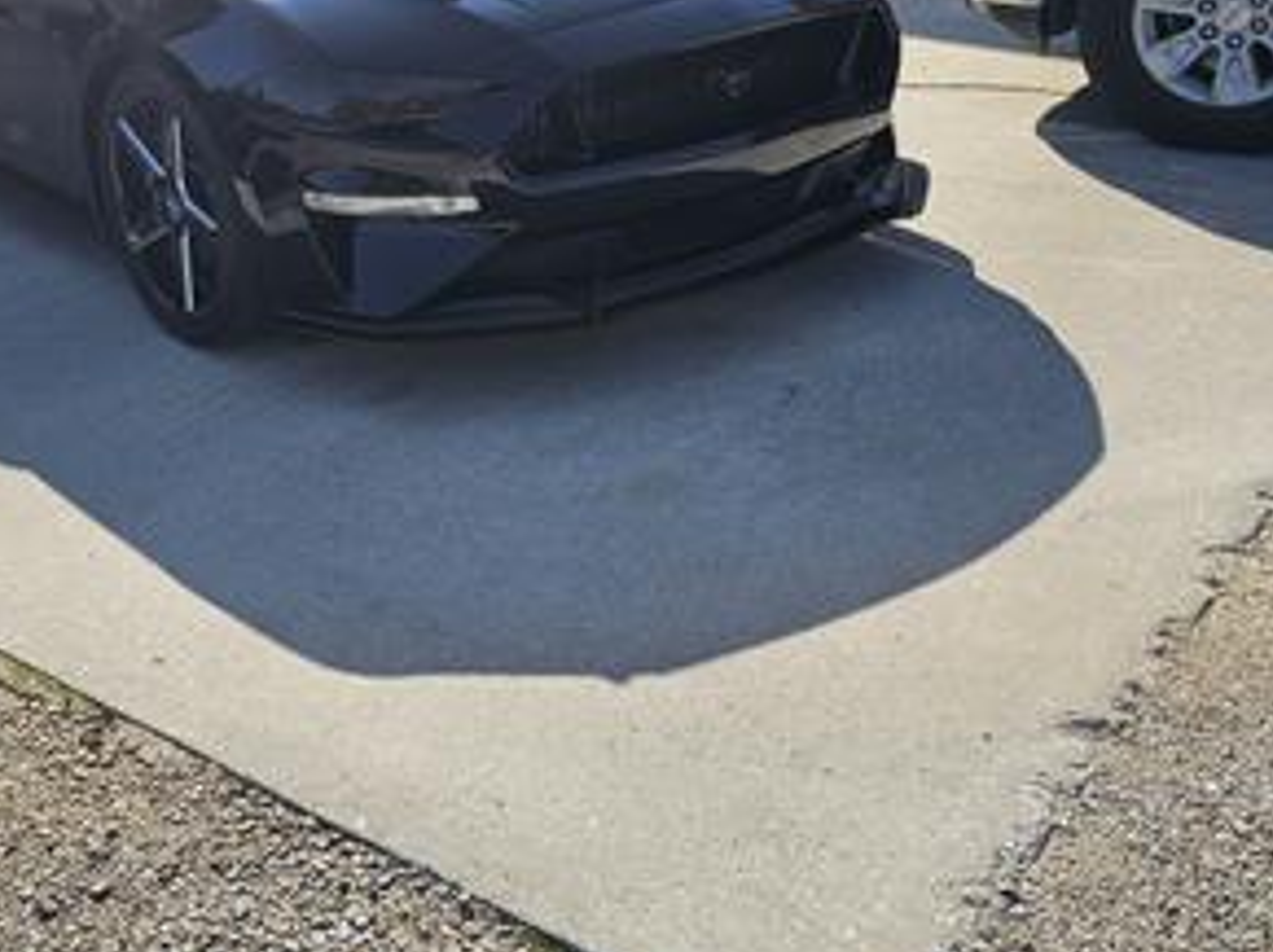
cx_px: 351
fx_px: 1470
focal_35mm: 40
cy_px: 369
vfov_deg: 35.7
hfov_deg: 45.5
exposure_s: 1/526
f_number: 1.7
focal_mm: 6.3
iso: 10
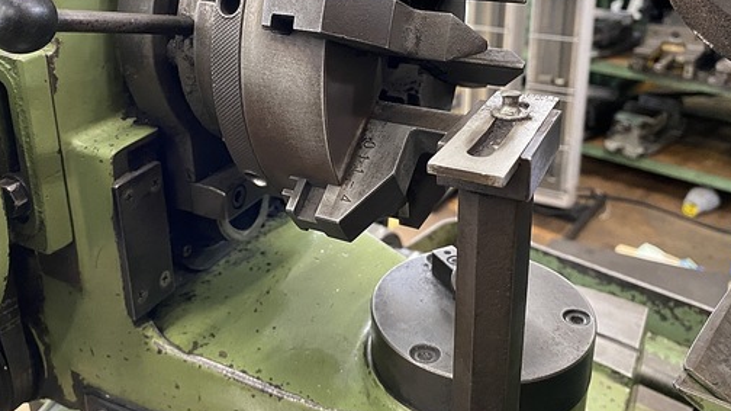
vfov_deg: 32.1
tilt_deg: -19.2
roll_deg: +0.2
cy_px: 94
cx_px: 347
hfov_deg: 55.3
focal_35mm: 36
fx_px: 697
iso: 400
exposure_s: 1/60
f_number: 1.8
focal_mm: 4.25
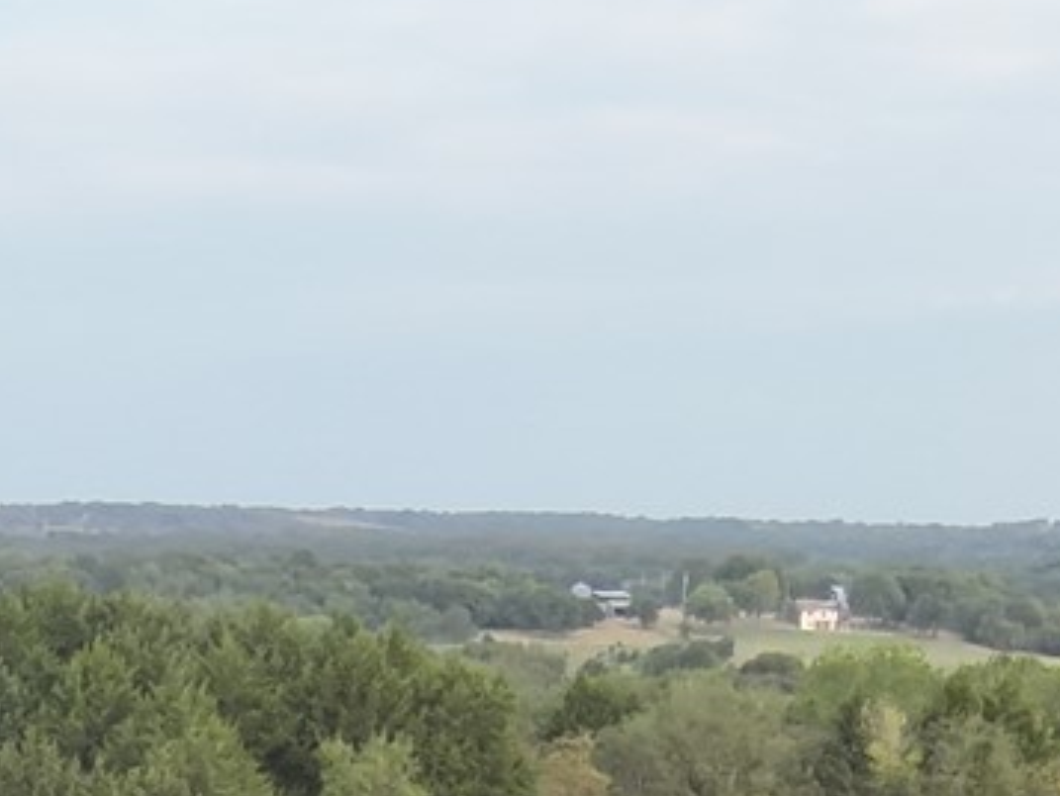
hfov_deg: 15.3
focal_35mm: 129
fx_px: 3952
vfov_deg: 9.8
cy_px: 2043
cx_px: 439
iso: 110
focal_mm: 4.4
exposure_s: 1/100
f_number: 2.8
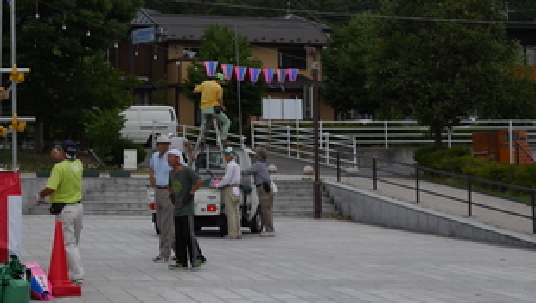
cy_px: -18
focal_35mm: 97
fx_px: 1380
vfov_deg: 12.3
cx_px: 76
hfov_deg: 21.6
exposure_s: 1/320
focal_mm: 23
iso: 200
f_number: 9
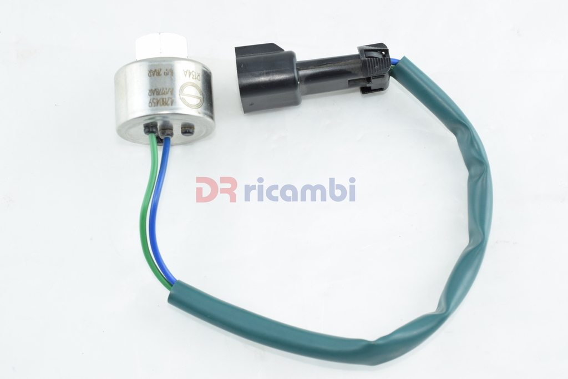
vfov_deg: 22.6
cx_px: 284
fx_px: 947
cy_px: 190
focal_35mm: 60
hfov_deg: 33.4
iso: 400
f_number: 8
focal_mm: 40
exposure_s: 1/200
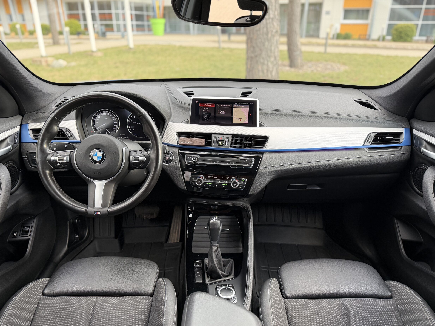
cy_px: 167
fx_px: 314
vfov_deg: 54.9
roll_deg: +0.3
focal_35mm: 25
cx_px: 218
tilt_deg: -23.3
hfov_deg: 69.4
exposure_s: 1/101
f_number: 1.78
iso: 320
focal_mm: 6.76
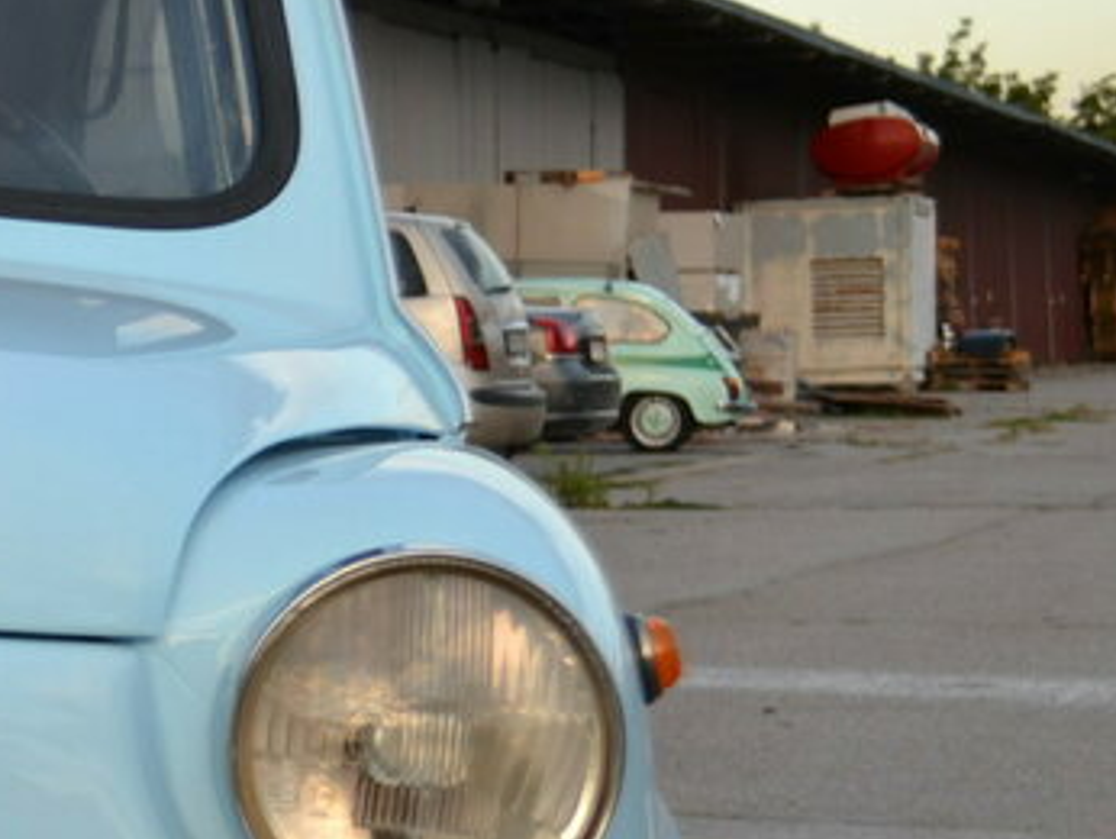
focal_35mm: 160
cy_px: 816
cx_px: -687
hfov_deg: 11.7
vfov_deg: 9.2
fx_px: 5162
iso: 200
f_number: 5.6
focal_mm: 32
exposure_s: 1/125
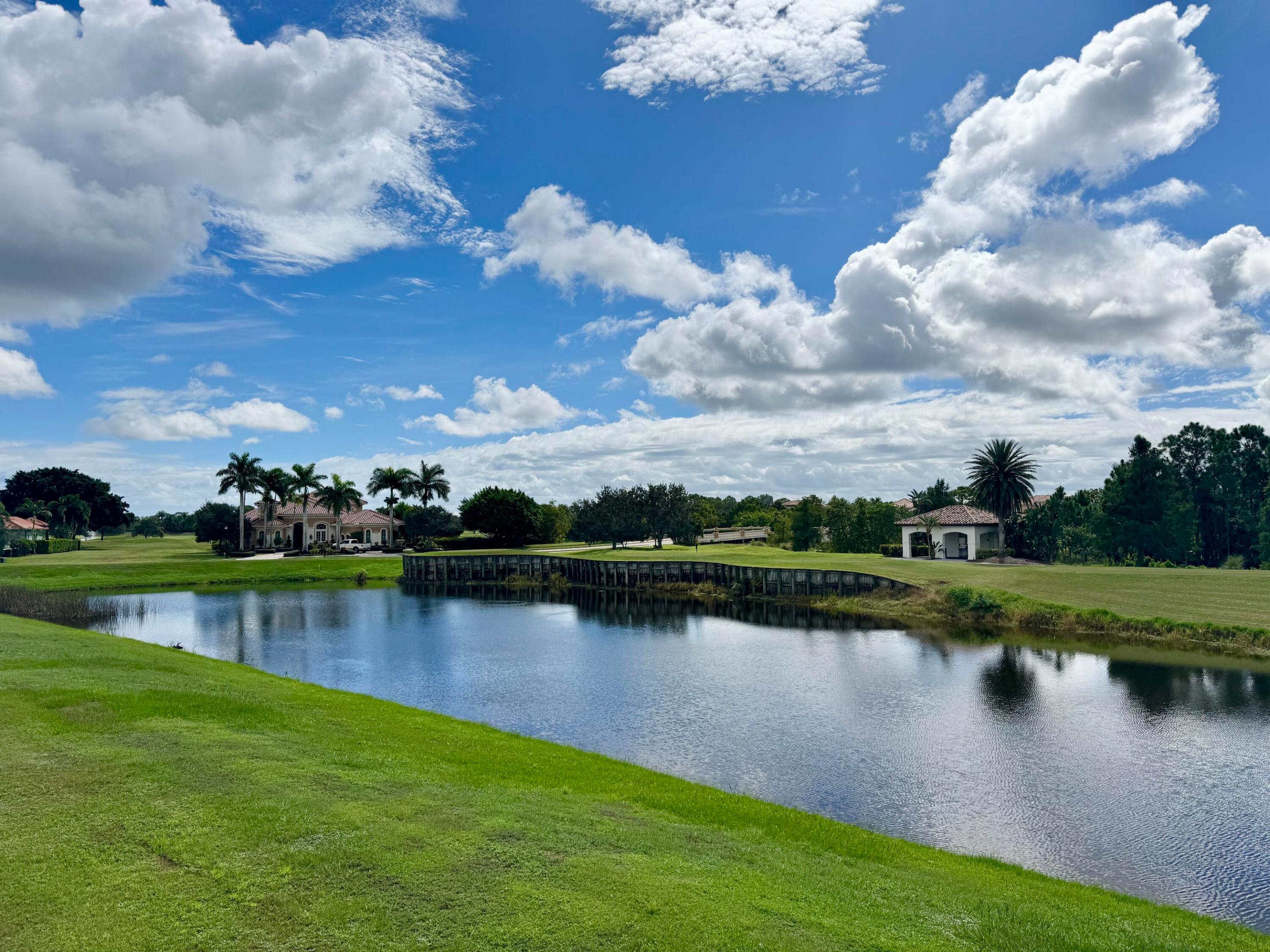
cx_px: 635
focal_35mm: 24
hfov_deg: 71.6
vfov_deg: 56.8
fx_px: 881
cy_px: 476
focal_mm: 6.76
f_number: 1.78
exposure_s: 1/12346
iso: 64
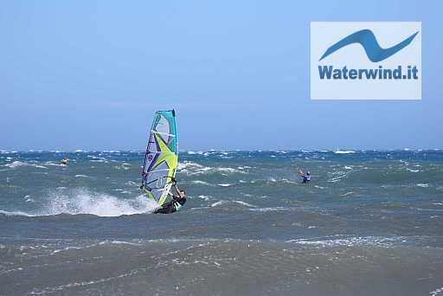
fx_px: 3878
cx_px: 222
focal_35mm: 315
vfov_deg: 4.4
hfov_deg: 6.5
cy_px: 148
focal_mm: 210
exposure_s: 1/2000
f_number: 5.6
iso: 360
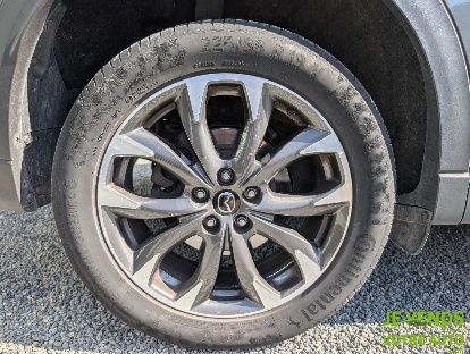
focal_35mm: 24
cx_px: 235
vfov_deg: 57.0
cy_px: 177
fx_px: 326
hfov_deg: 71.5
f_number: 1.68
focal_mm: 6.9
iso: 20
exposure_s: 1/2237
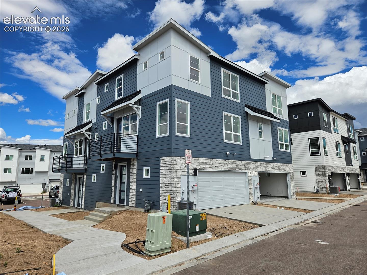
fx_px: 244
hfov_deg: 73.9
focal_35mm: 23
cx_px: 184
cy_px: 138
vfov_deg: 58.9
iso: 25
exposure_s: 1/2701
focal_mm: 5.4
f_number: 1.8
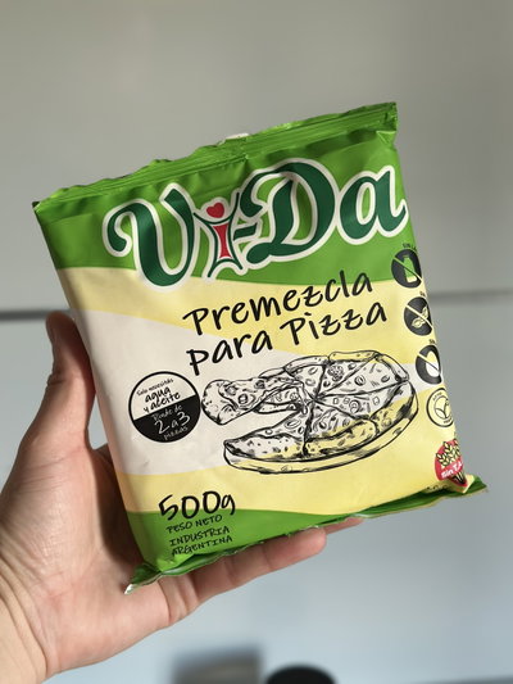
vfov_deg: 39.6
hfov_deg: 30.3
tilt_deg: -13.6
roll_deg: +0.7
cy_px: 342
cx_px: 256
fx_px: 948
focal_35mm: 48
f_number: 1.78
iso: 200
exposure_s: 1/50
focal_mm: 6.86
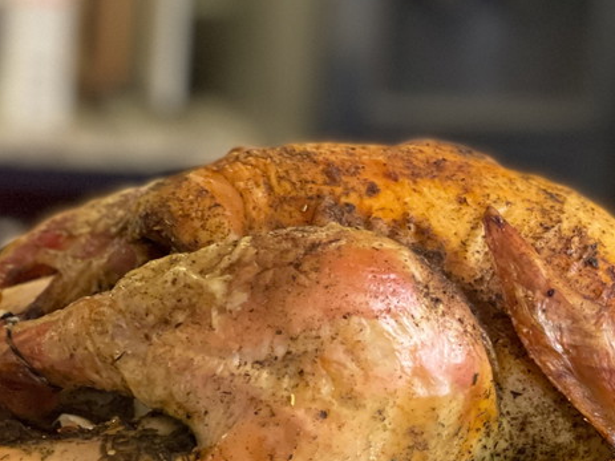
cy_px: 454
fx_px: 2948
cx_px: 328
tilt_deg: -13.2
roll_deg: -3.2
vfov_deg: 8.9
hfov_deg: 11.9
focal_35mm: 166
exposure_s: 1/40
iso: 400
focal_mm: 7.5
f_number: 2.2
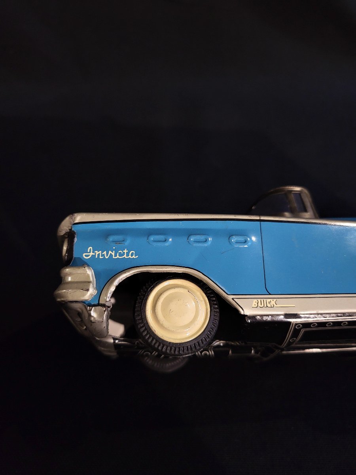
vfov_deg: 67.3
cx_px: 178
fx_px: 357
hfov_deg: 53.1
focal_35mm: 26
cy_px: 238
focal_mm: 5.4
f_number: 1.8
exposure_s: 1/100
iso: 200
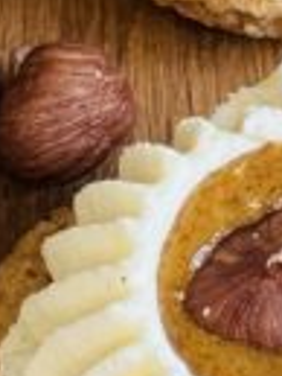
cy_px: -26
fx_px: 4121
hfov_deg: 3.9
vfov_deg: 5.2
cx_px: -174
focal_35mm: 380
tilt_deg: -66.4
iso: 125
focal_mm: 6.76
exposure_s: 1/60
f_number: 1.78
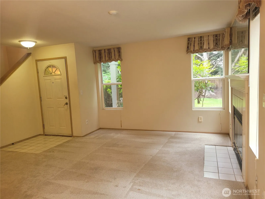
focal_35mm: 26
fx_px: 199
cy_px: 100
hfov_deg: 67.3
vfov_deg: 53.1
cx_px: 132
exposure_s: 1/120
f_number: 1.8
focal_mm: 5.4
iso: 200
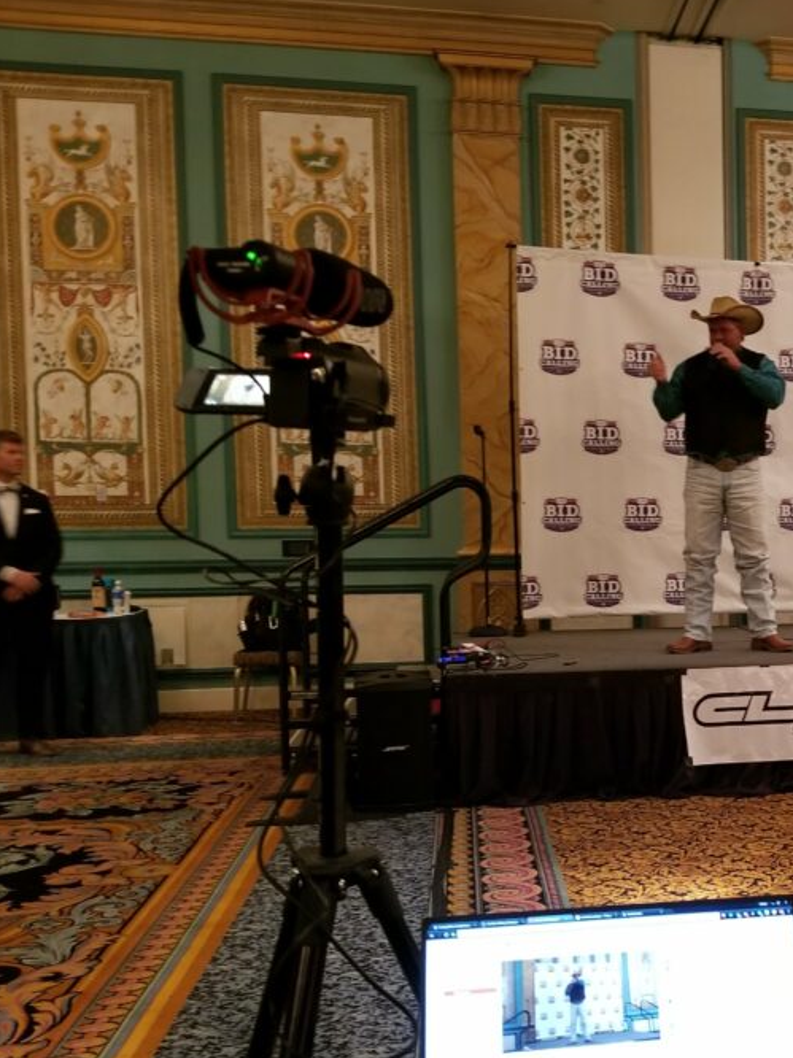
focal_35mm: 40
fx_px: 1223
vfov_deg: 46.7
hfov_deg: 33.9
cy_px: 591
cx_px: 720
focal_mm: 4.3
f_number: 1.7
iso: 250
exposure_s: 1/12
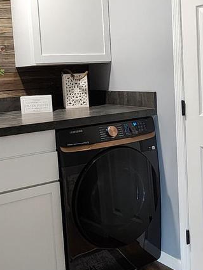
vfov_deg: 40.3
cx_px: 127
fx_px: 367
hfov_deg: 30.8
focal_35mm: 47
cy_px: 116
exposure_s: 1/30
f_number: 2.2
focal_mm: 2.2
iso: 320
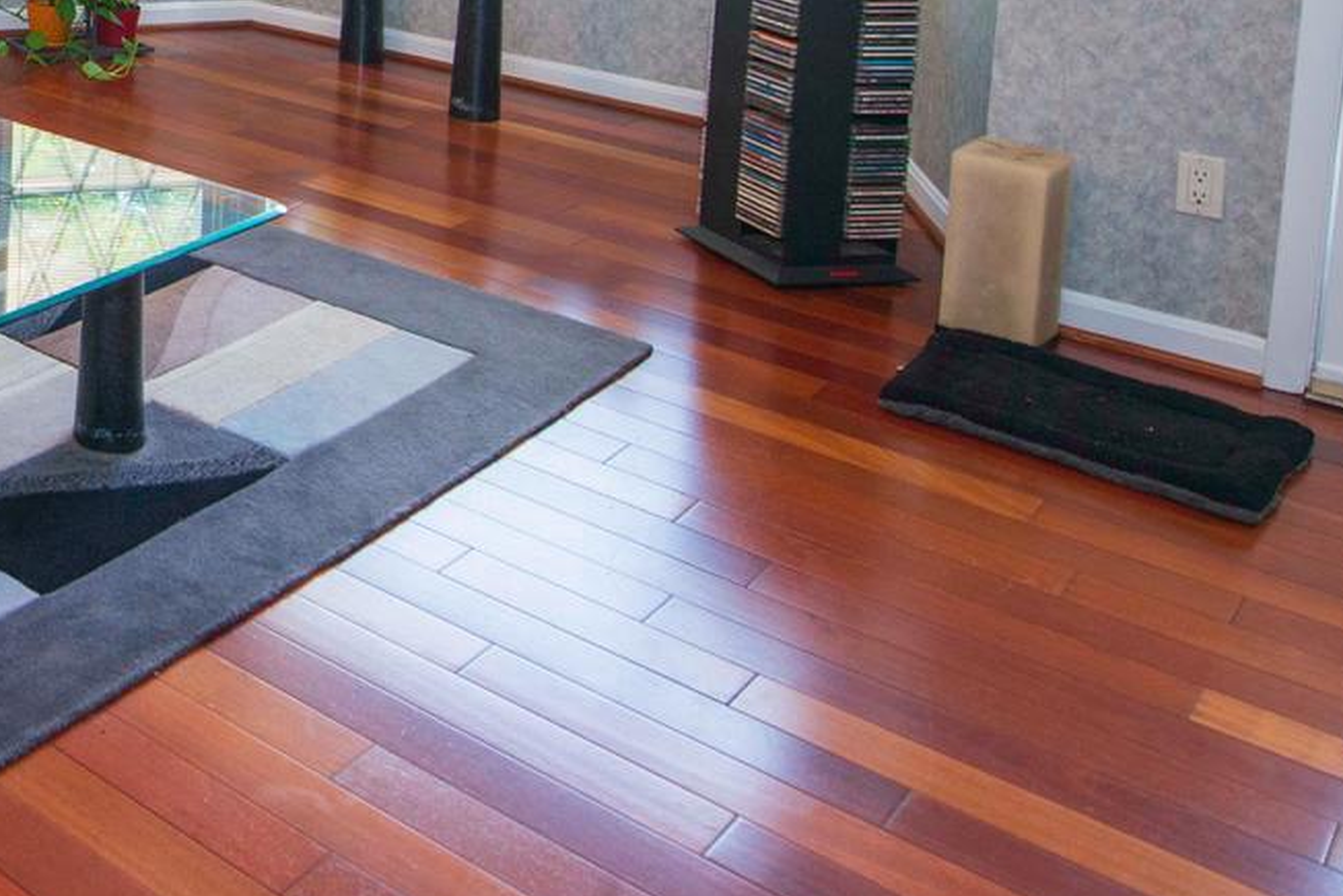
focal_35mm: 44
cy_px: -210
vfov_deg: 26.7
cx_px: -241
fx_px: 1642
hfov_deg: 35.6
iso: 320
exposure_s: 1/100
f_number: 4.5
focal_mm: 14
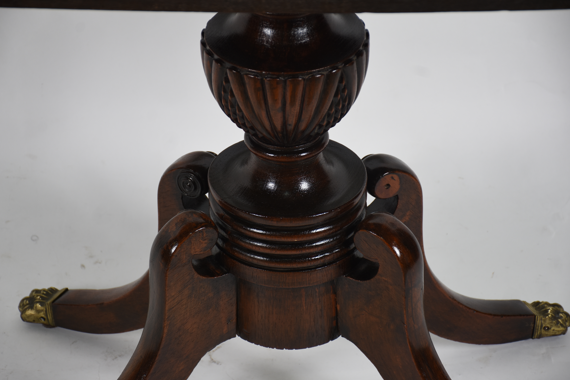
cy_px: 188
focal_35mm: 140
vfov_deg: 9.8
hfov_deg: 14.7
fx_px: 2216
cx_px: 279
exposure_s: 1/50
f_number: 5.6
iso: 250
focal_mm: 90
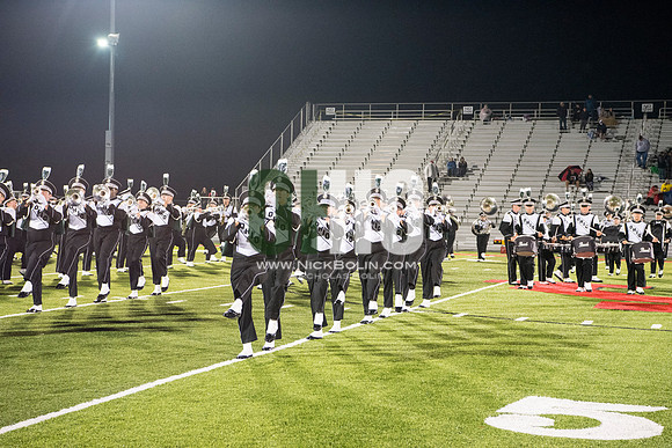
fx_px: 1307
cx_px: 336
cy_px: 224
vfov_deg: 19.5
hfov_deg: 28.8
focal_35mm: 70
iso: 5000
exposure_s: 1/200
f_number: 5.6
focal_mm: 70
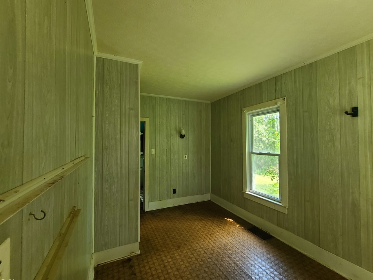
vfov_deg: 85.7
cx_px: 187
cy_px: 138
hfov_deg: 102.1
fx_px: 151
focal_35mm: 14
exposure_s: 1/60
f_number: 2.2
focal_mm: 2.2
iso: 320
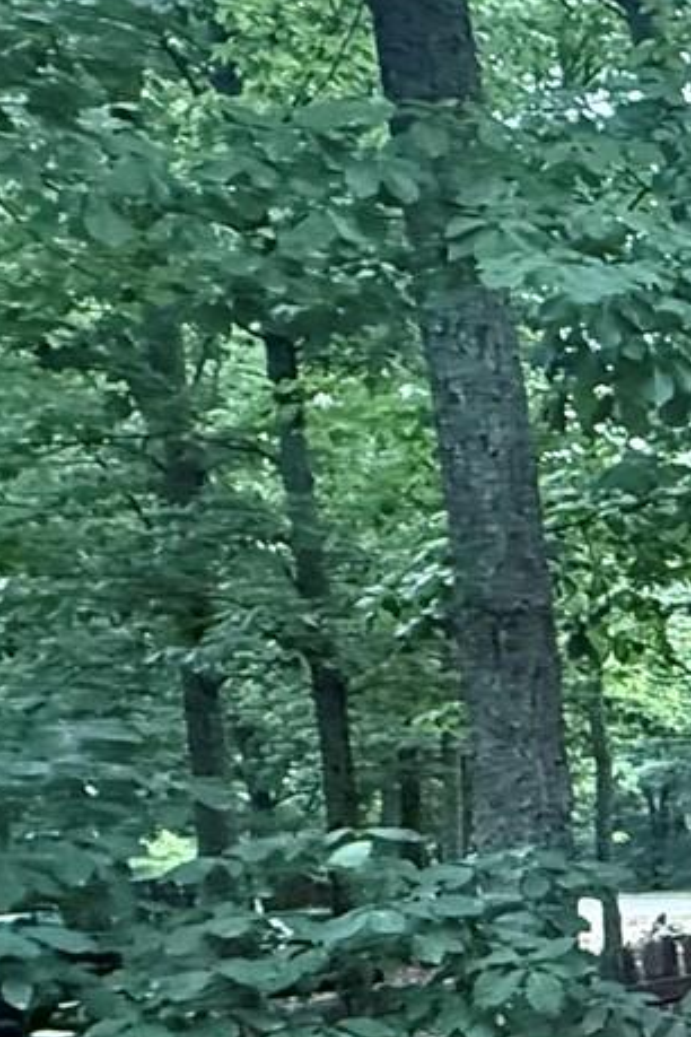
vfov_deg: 30.0
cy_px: 883
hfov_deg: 14.3
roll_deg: +1.3
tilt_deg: -4.8
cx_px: 1648
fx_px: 1871
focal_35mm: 65
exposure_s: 1/60
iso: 800
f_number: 2.2
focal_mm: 2.22
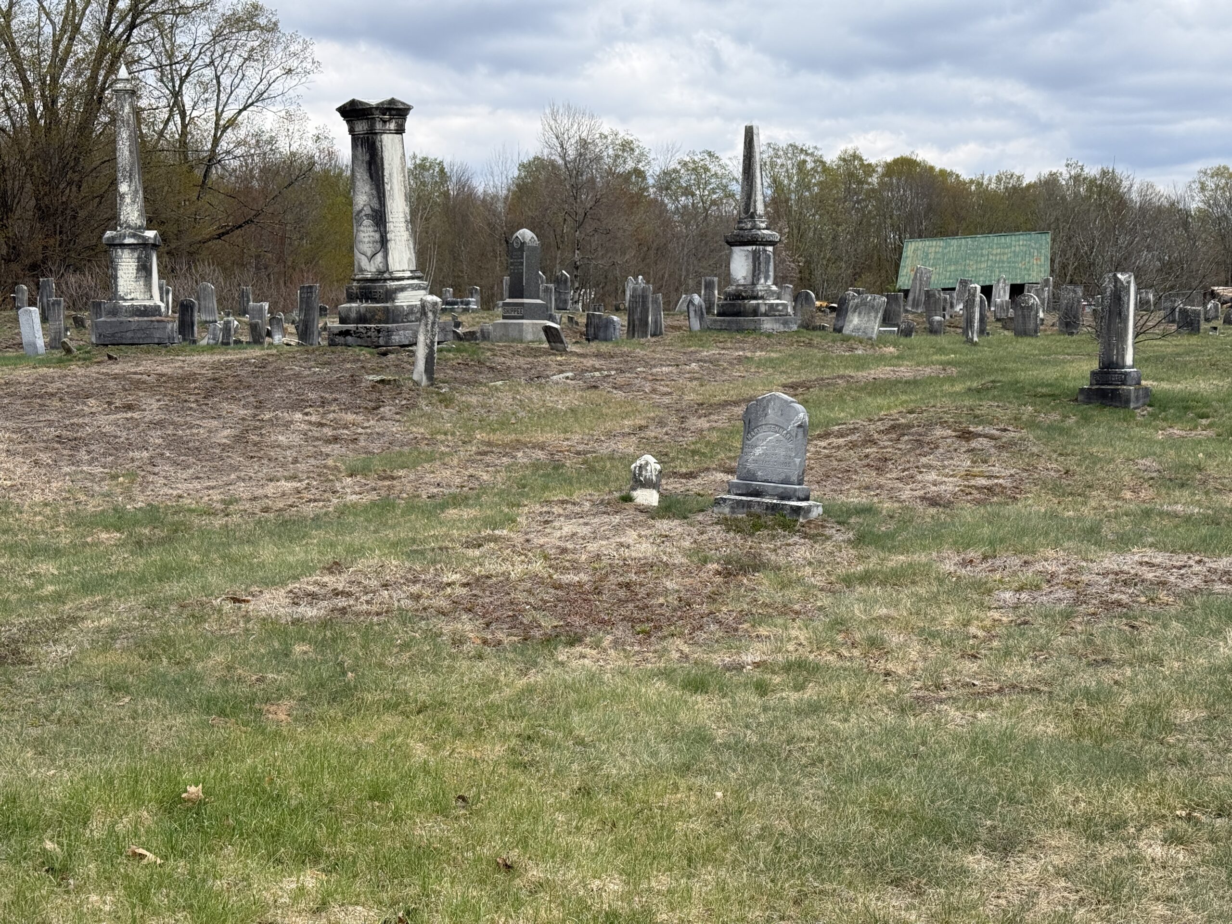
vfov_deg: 30.3
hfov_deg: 39.7
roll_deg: +0.8
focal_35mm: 48
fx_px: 1708
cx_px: 616
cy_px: 462
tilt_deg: -4.9
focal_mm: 6.76
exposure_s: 1/2865
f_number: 1.78
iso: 80
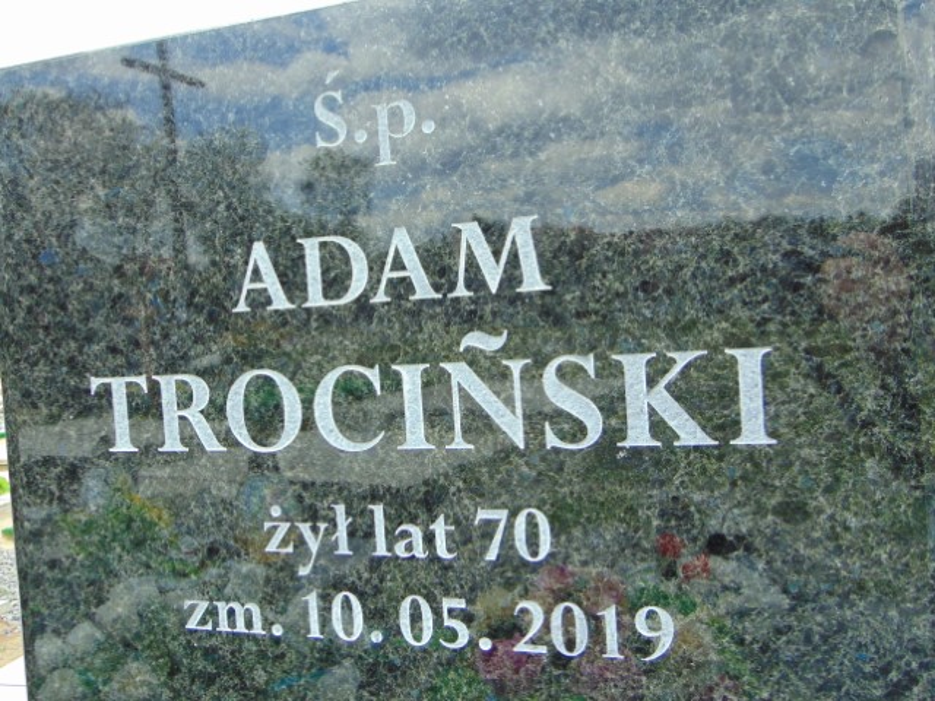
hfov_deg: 55.4
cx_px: 468
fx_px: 891
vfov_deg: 42.9
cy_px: 350
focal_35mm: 33
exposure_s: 1/250
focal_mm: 5.8
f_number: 3.2
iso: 80
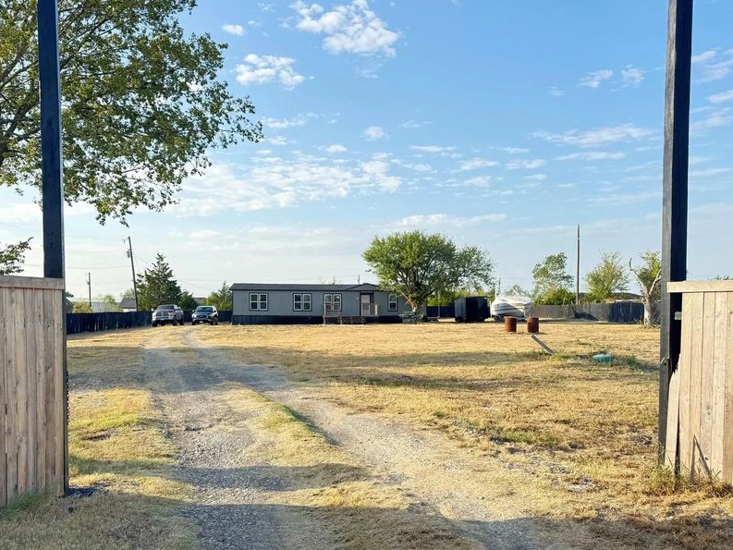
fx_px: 657
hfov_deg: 58.3
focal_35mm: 31
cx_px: 336
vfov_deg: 45.3
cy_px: 317
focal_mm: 6.76
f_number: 1.78
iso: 80
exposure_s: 1/912
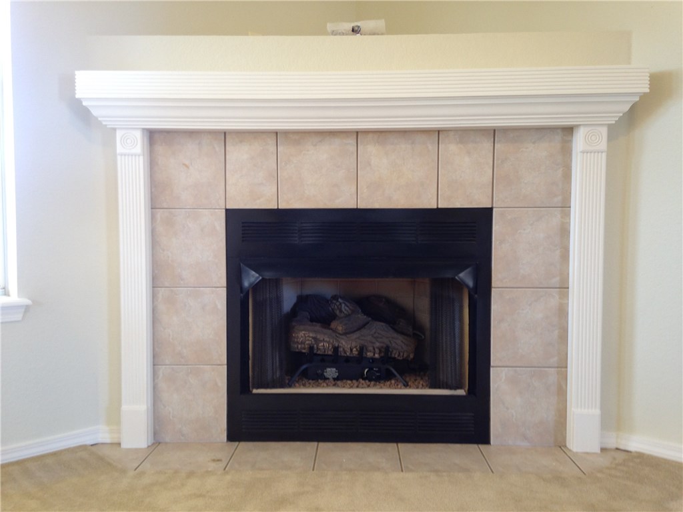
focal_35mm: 33
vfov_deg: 42.9
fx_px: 651
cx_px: 342
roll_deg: +1.1
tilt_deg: -4.2
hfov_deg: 55.4
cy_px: 256
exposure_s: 1/20
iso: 64
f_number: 2.4
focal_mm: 4.12
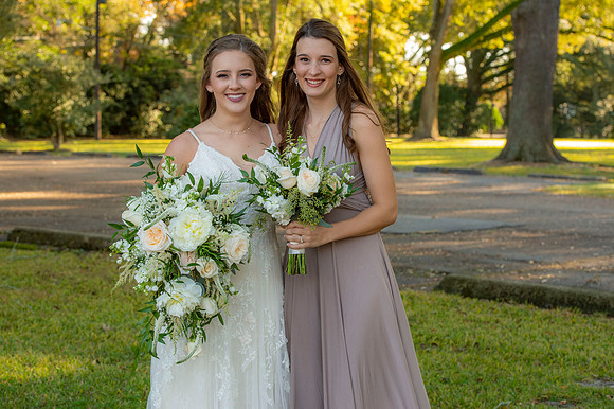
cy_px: 204
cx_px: 307
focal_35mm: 70
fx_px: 1193
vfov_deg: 19.4
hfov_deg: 28.9
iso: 1250
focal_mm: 70
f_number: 6.3
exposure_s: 1/320
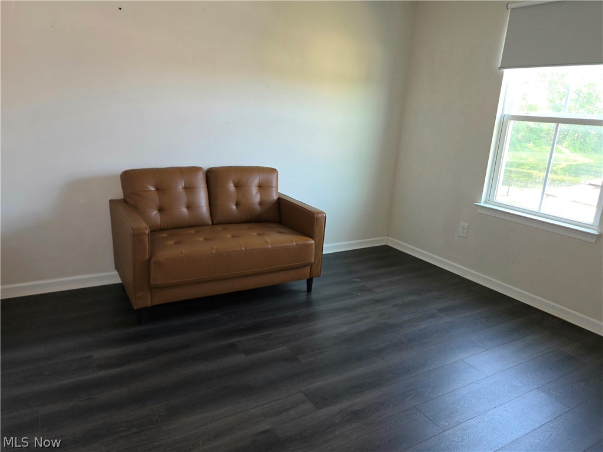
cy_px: 226
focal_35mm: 23
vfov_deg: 58.8
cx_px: 302
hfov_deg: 74.0
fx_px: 400
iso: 100
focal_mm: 5.4
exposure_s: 1/30
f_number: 1.8
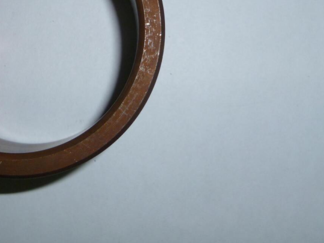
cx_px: 46
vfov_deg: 27.3
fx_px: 487
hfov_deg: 35.1
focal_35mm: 52
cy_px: 38
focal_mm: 5
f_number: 3.3
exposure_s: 1/30
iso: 125
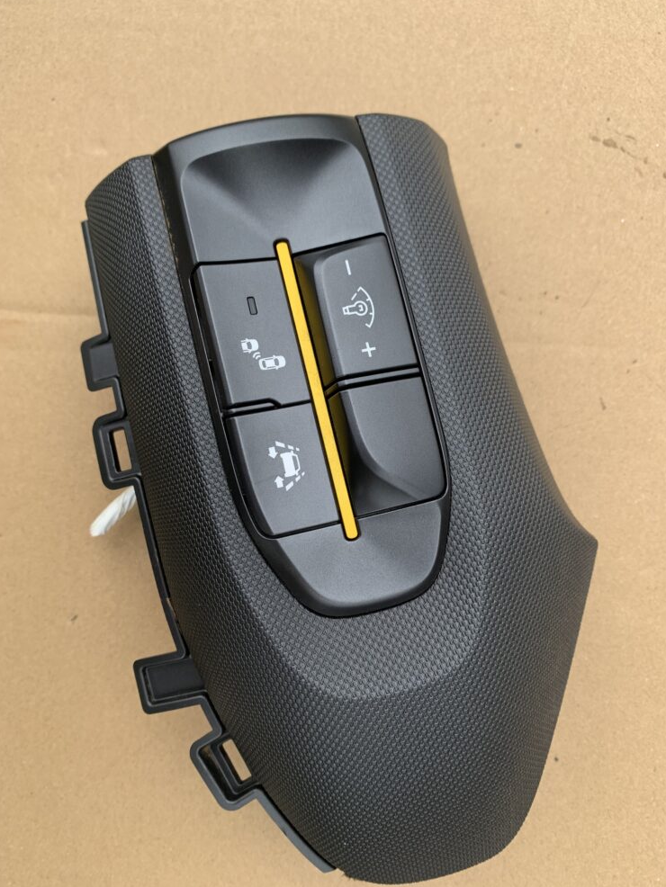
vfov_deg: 65.3
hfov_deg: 51.4
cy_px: 435
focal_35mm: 27
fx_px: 692
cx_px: 323
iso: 25
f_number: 1.8
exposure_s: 1/347
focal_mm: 4.25
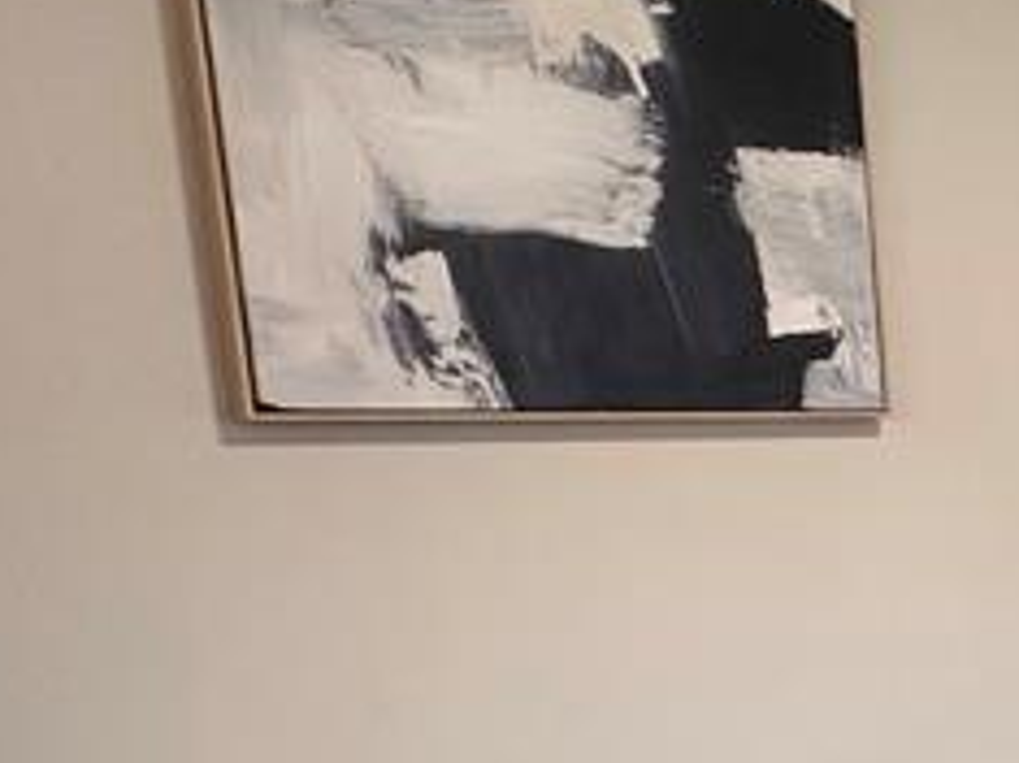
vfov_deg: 23.3
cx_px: 1743
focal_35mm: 61
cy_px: 702
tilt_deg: -8.8
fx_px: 1795
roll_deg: +0.6
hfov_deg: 22.2
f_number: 2.2
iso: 200
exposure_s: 1/99
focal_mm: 2.22
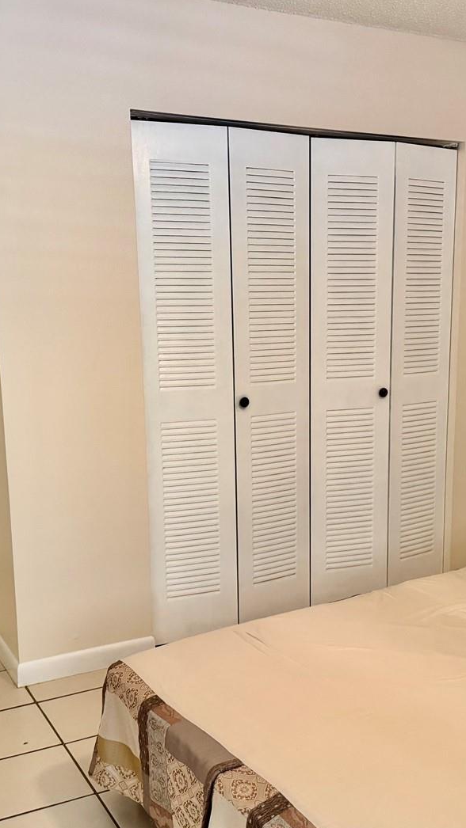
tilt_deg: -11.8
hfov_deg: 29.6
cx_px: 284
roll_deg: +0.1
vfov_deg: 50.4
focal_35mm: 40
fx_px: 879
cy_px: 460
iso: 400
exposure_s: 1/60
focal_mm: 6.76
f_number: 1.78
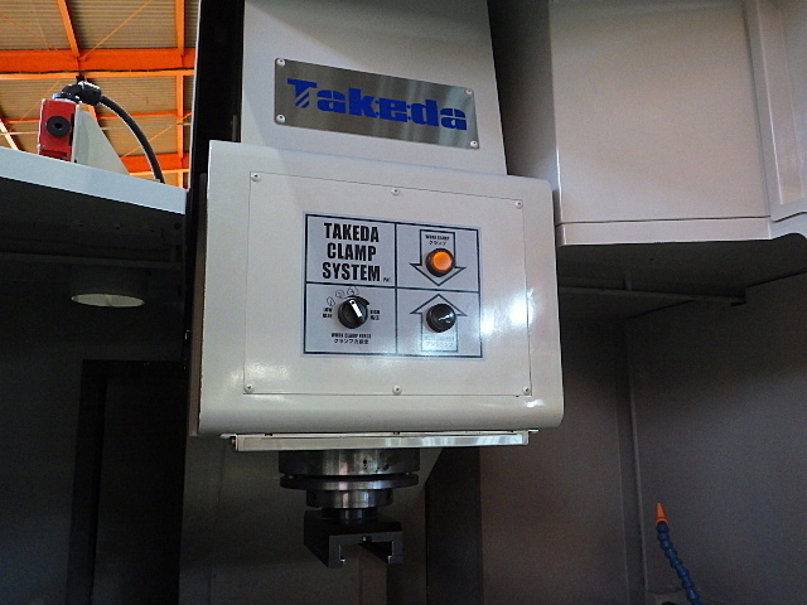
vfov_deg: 49.7
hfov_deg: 63.4
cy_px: 302
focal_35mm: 28
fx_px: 653
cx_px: 404
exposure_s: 1/45
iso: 1000
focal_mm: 5
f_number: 3.5
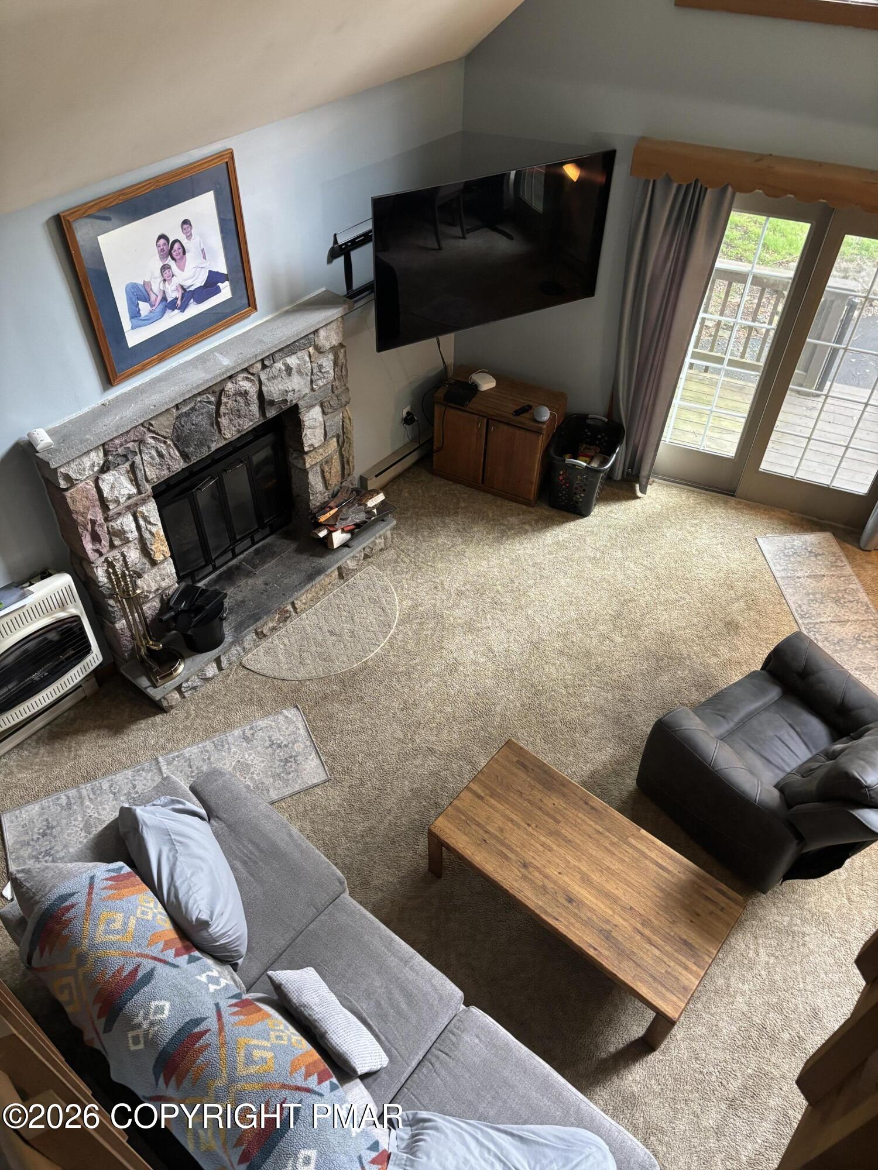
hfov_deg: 53.1
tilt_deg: -46.2
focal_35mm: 26
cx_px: 439
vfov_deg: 67.3
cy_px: 585
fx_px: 879
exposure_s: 1/60
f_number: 1.6
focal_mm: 5.96
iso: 320
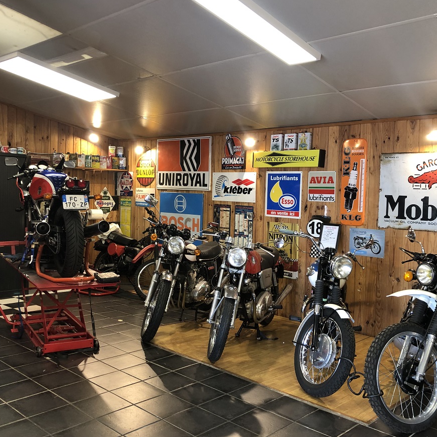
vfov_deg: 48.4
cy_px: 212
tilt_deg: -4.0
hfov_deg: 48.4
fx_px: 486
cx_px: 221
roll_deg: -1.2
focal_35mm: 34
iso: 40
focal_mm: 4
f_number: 1.8
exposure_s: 1/20
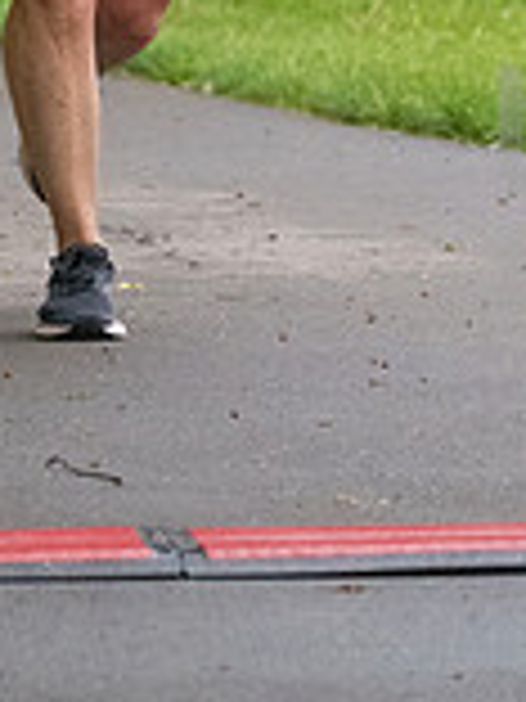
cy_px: -302
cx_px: 110
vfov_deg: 4.7
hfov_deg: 3.5
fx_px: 8570
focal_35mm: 423
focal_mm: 102
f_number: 5.6
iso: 6400
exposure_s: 1/1250
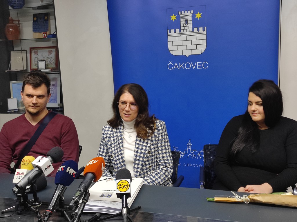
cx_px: 148
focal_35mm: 25
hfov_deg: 69.4
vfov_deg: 54.8
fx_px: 214
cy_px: 111
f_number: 1.79
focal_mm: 4.7
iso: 679
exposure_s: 1/50
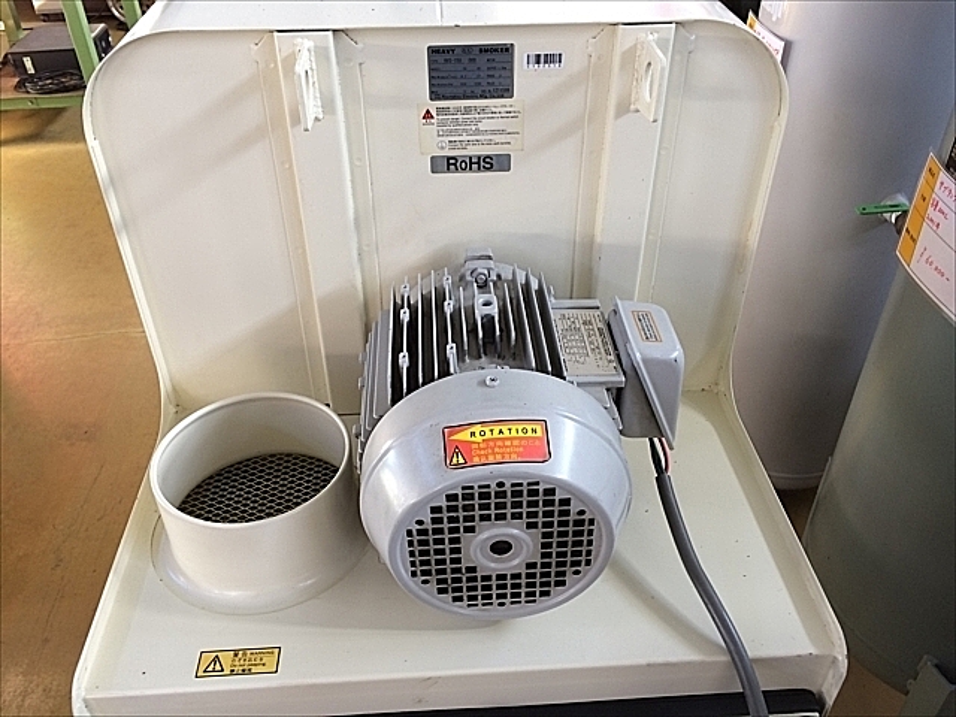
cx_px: 478
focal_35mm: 29
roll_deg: -0.3
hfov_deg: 61.7
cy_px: 358
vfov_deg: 48.2
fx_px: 801
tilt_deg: -37.7
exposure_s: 1/30
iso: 40
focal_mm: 4.15
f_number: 2.2
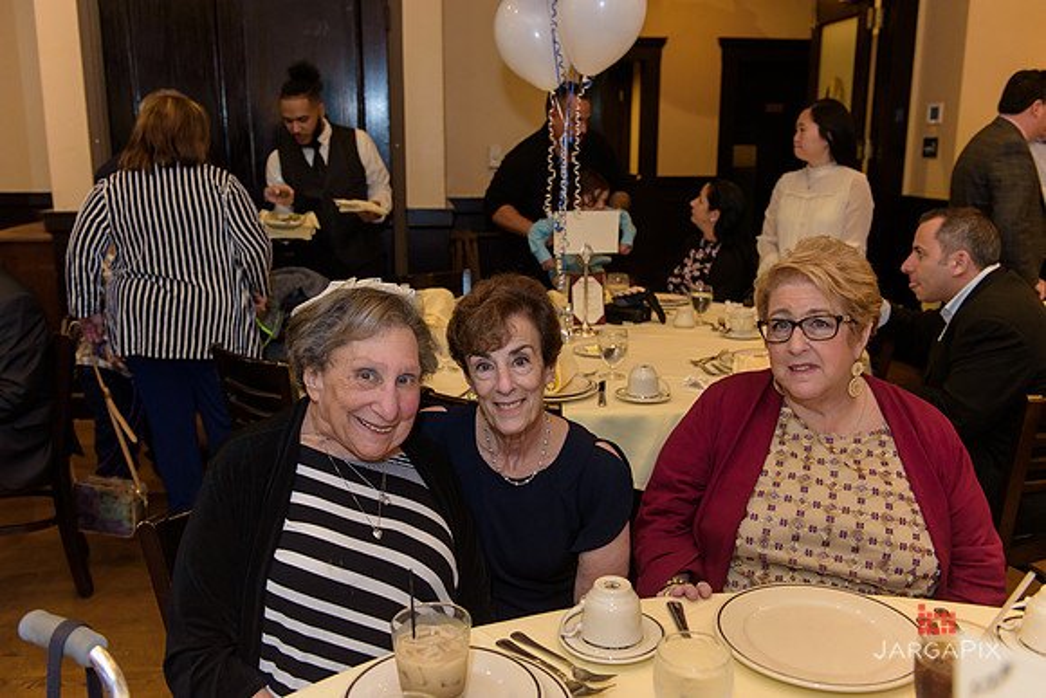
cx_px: 523
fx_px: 930
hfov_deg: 58.7
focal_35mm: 32
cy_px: 349
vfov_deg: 41.1
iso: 1600
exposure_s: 1/125
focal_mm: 32
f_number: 3.2
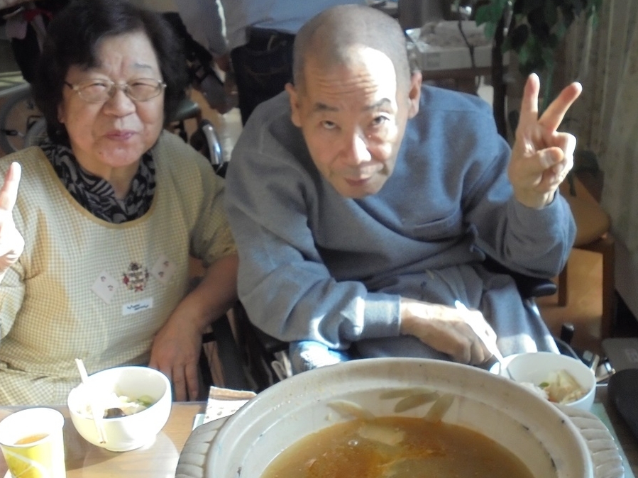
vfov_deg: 29.7
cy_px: 231
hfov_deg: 38.9
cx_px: 293
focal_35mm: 49
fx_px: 903
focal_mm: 7.8
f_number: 4.5
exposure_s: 1/200
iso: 400
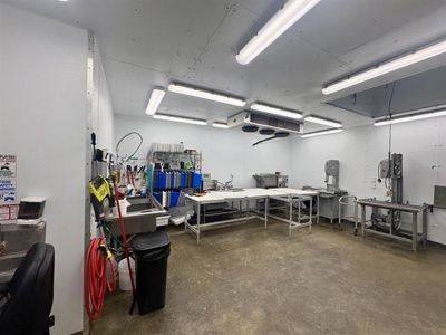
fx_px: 180
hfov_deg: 102.1
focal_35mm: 14
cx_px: 223
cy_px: 168
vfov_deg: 85.7
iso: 64
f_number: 2.2
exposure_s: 1/191
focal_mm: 2.22
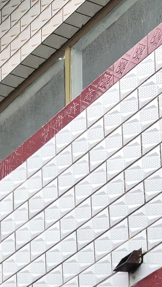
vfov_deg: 10.2
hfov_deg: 6.5
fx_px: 1244
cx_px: -389
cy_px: 820
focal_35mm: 163
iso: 50
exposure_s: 1/623
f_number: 2
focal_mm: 5.75
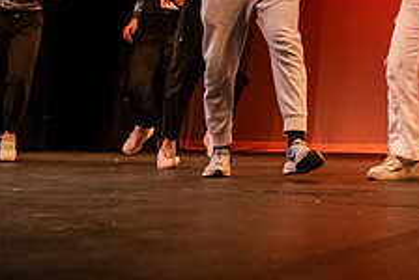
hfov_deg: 22.0
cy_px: -61
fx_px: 1026
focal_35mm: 88
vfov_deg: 15.0
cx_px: 451
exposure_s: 1/320
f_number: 3.5
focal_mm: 34
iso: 4000
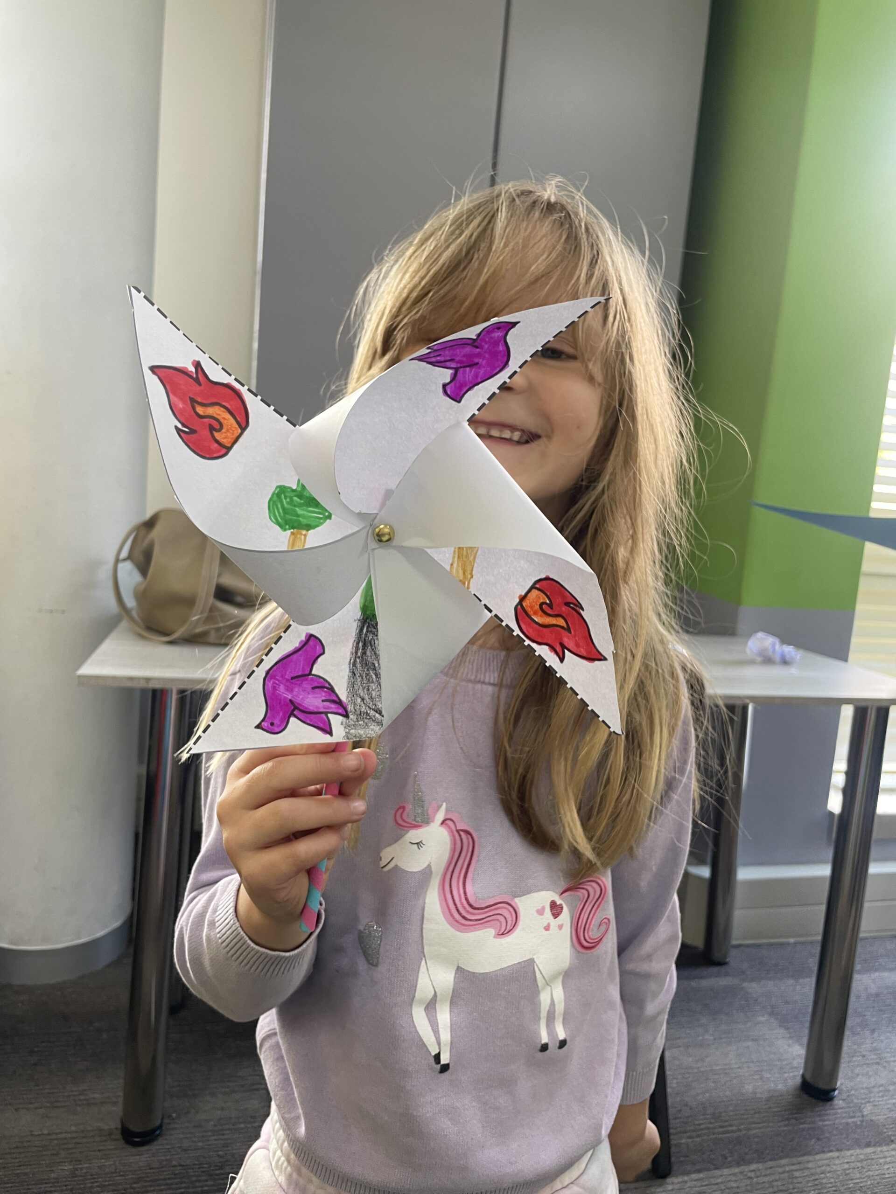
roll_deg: -4.9
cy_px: 597
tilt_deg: -8.3
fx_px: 897
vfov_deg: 67.3
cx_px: 448
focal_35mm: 26
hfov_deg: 53.1
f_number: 1.6
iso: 80
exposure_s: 1/50
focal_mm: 4.2
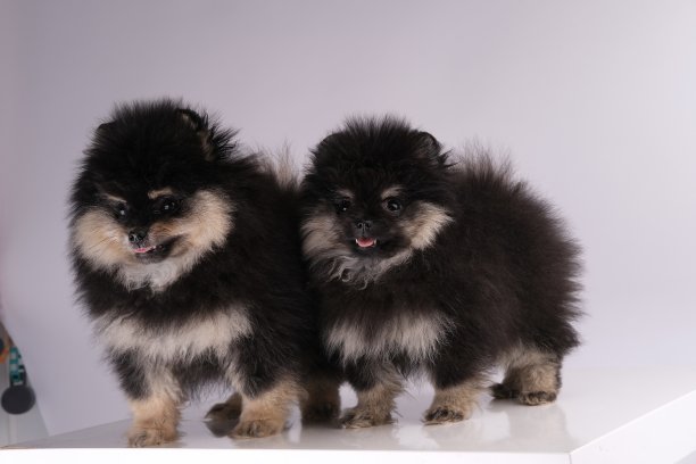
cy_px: 232
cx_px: 348
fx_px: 1025
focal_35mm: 53
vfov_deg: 25.5
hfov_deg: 37.5
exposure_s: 1/125
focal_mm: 35
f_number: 10
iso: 160
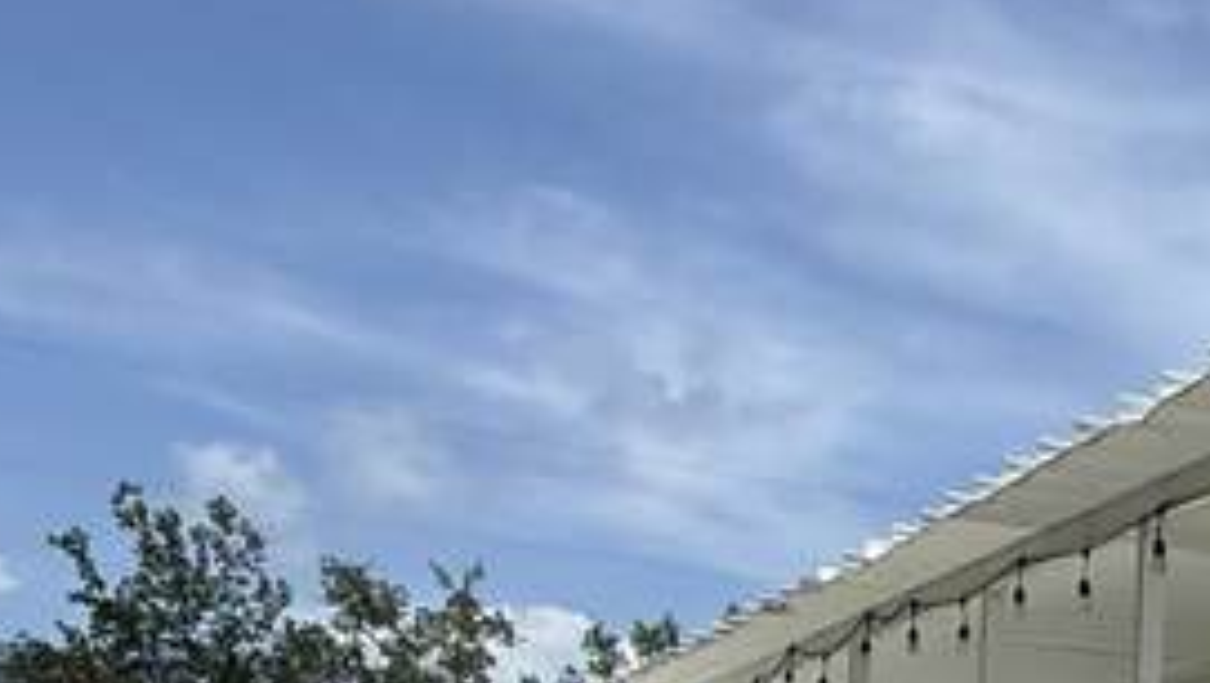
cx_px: 1715
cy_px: 978
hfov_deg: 24.2
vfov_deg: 15.7
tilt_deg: +2.7
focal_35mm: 72
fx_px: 2312
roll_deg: -2.4
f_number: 2.2
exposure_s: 1/4149
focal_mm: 2.22
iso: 50
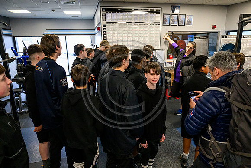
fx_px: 167
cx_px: 126
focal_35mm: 24
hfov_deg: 73.7
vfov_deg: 53.2
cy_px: 84
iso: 12800
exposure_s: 1/500
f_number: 3.5
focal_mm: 24
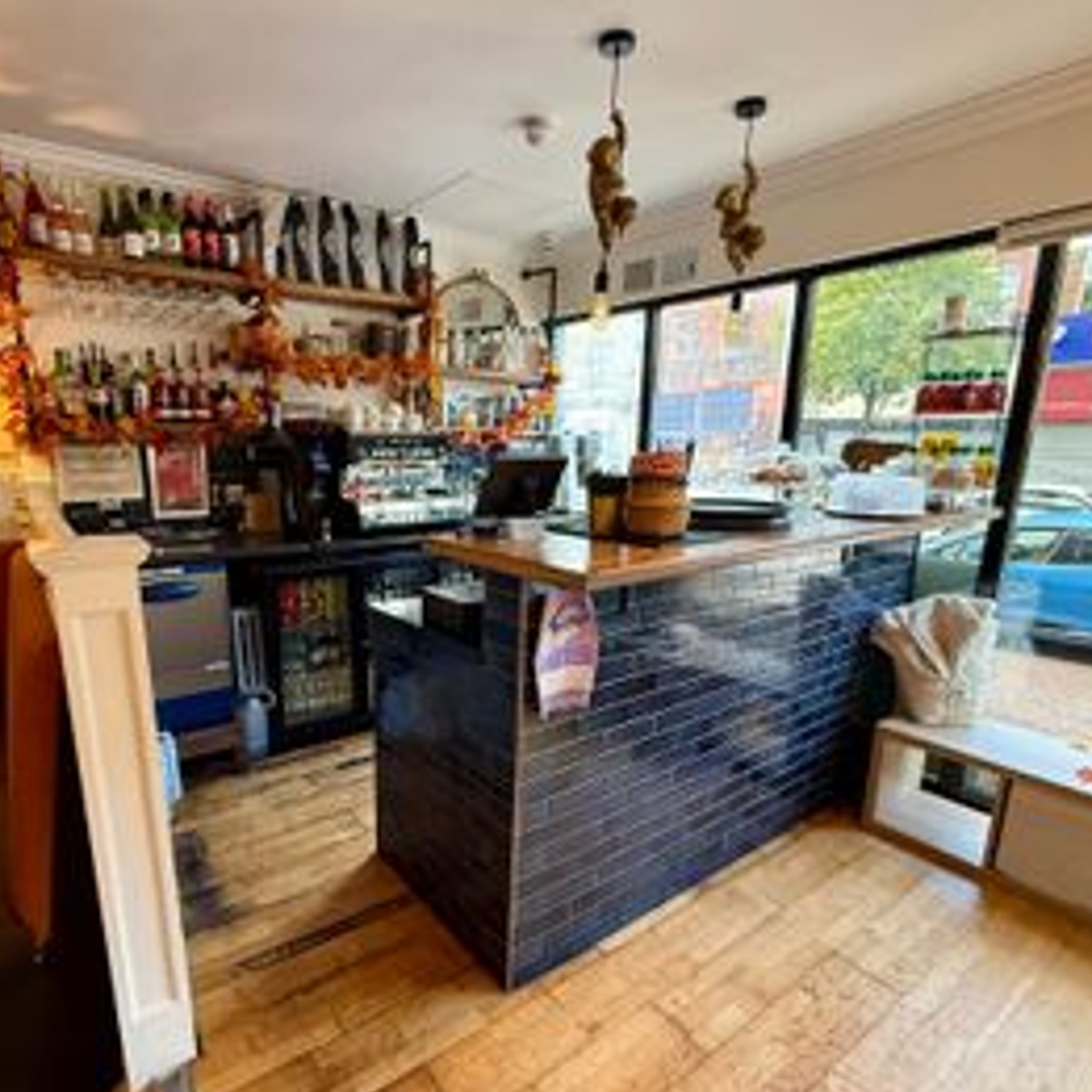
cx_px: 464
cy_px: 590
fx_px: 678
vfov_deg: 77.5
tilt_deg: -13.0
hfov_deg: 77.2
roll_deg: -0.4
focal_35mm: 19
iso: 400
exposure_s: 1/100
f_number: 2.2
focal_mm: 2.22
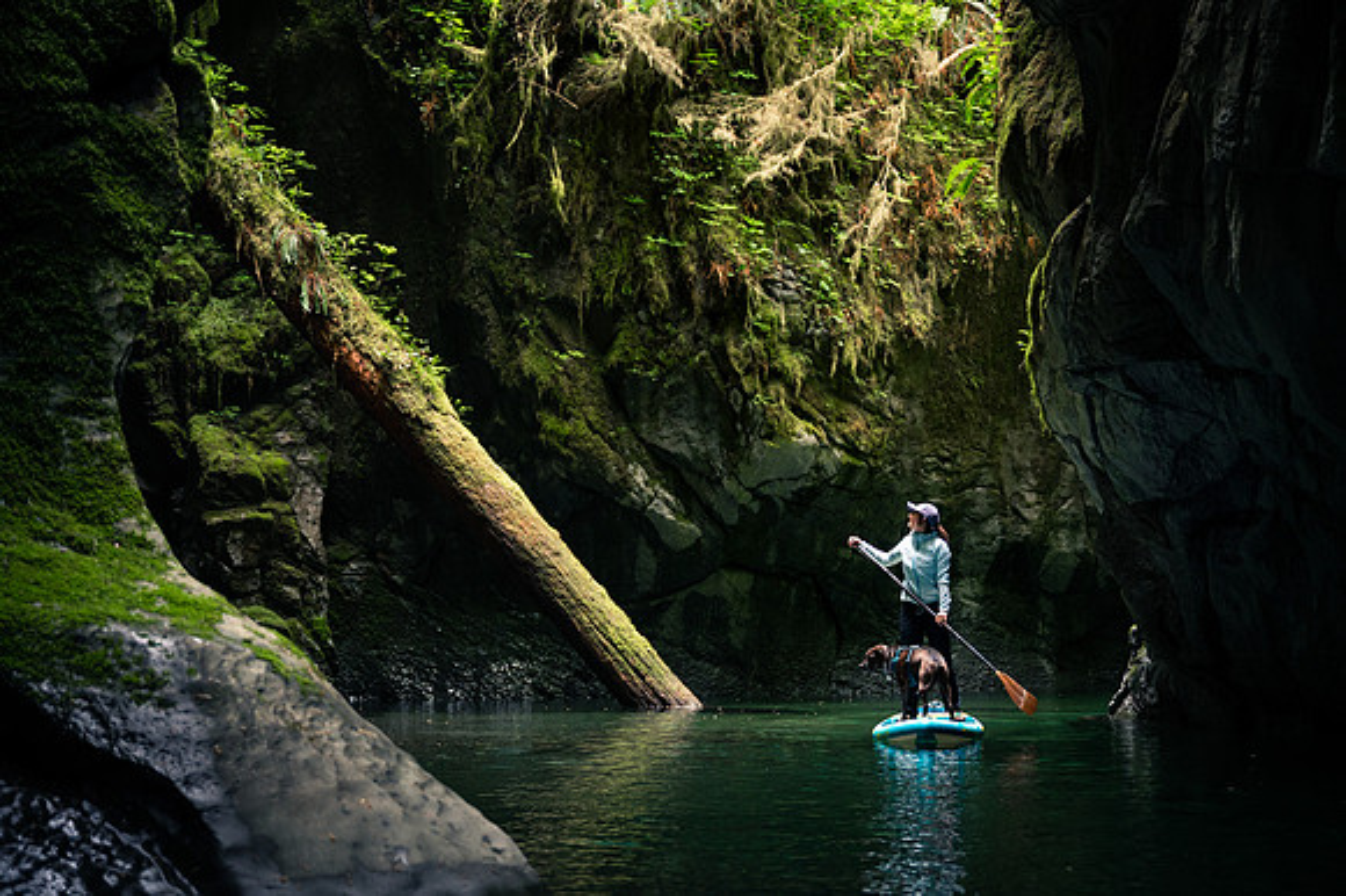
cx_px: 677
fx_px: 2008
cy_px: 448
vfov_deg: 25.1
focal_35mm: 54
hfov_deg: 37.1
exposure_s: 1/400
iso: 1600
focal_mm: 53
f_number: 2.8
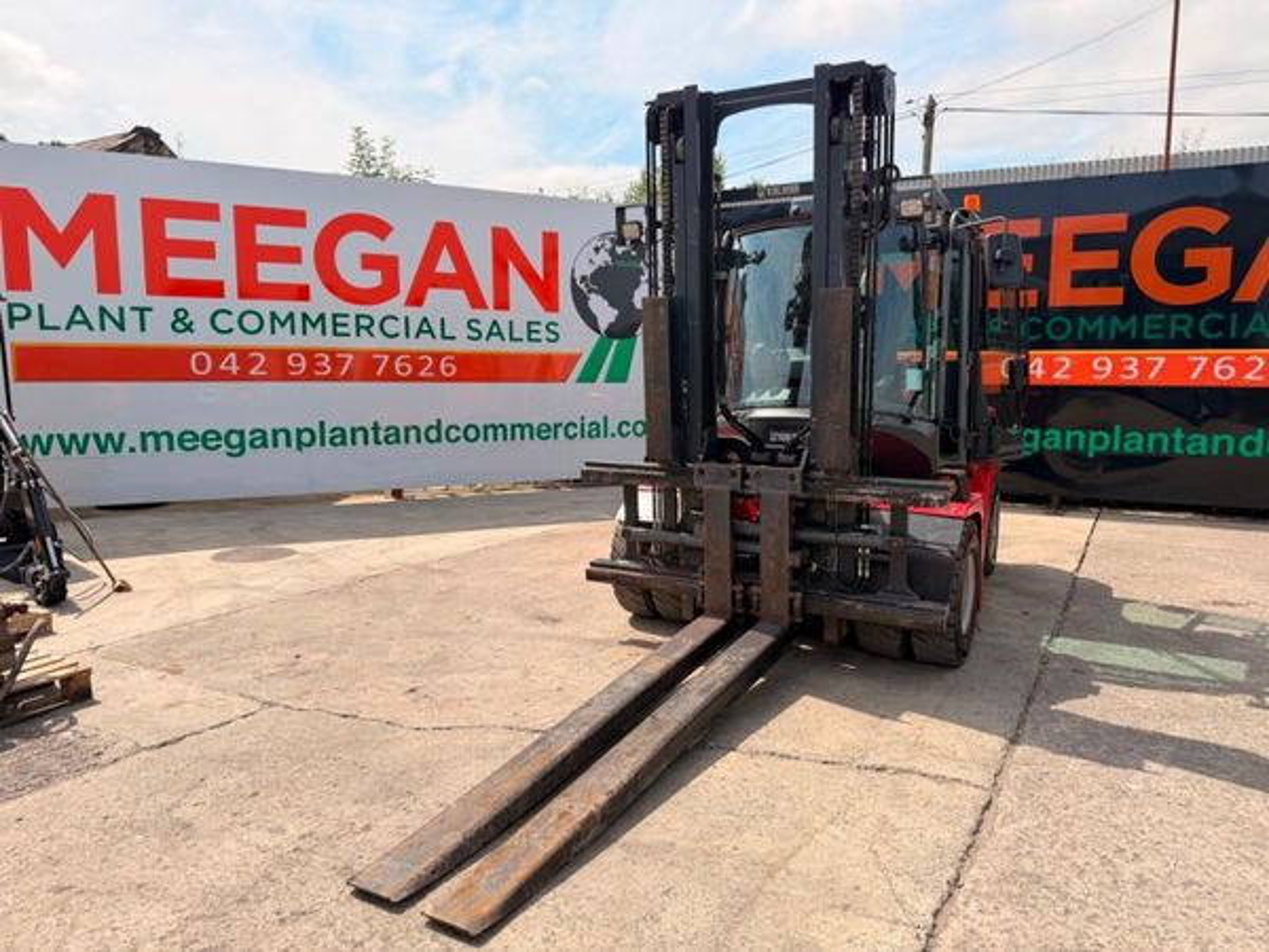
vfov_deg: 56.8
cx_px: 634
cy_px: 476
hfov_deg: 71.6
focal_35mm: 24
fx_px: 880
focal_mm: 6.76
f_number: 1.78
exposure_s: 1/3145
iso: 100
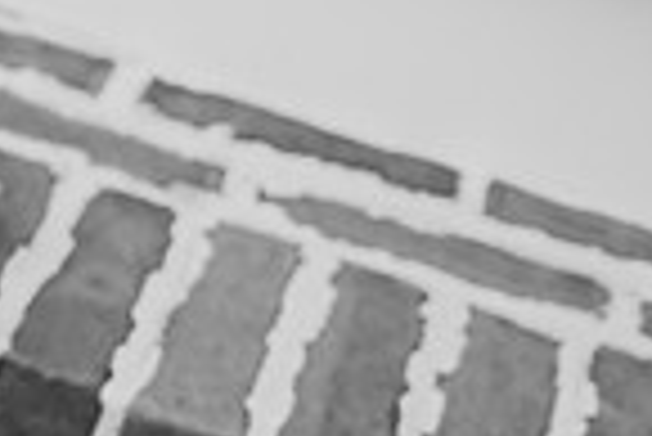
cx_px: -481
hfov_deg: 17.6
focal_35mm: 96
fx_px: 1740
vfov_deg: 14.0
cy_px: 465
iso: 200
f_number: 2.5
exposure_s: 1/400
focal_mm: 24
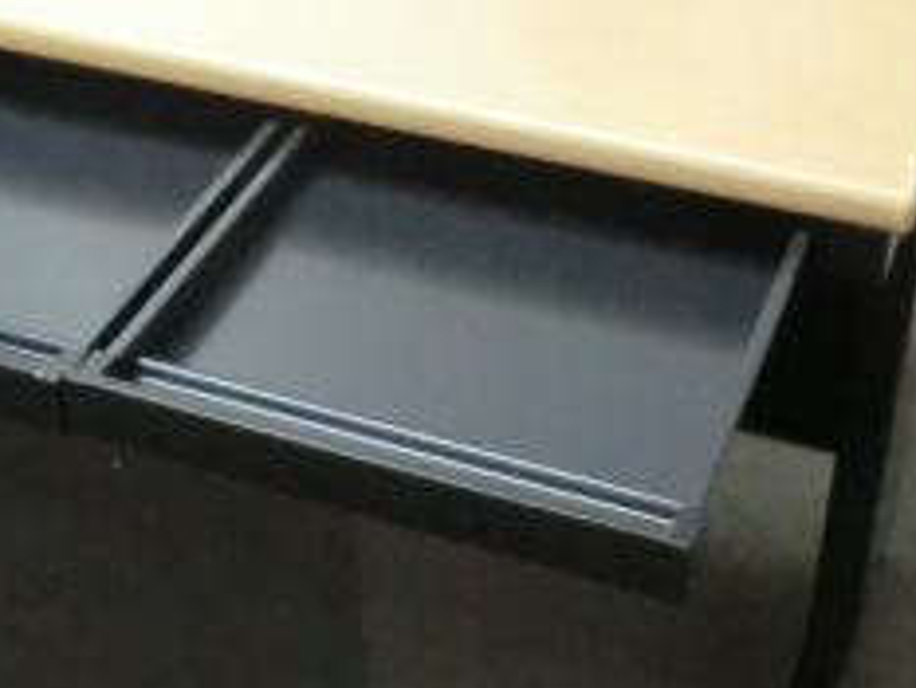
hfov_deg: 21.9
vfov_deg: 16.6
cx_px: 142
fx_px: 2330
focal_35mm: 88
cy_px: 59
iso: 800
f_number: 3.5
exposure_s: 1/40
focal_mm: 5.8
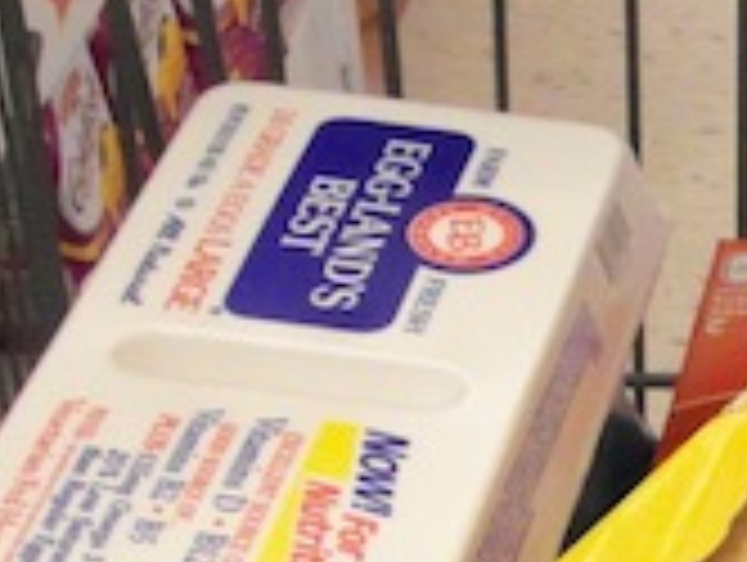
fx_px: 3198
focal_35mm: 148
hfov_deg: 13.1
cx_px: 819
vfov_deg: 9.8
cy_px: 742
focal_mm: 6.8
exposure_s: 1/180
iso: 1600
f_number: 3.6
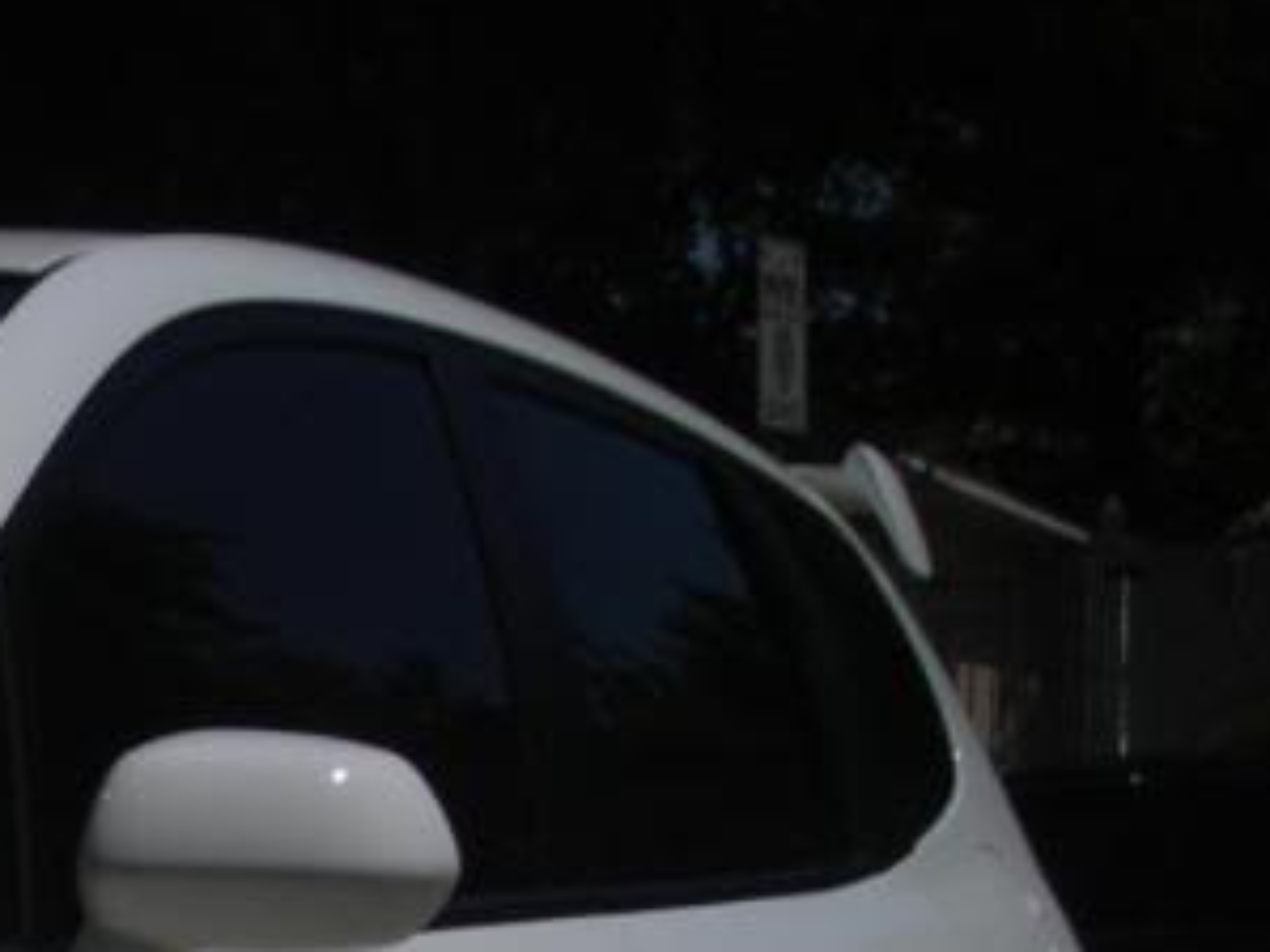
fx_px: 4768
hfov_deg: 13.8
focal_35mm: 130
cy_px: 1479
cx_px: -875
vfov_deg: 10.9
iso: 50
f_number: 6.4
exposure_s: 1/853
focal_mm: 6.3
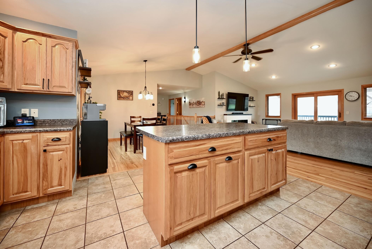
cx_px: 186
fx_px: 145
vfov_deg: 81.3
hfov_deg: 104.2
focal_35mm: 14
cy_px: 124
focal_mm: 14
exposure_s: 1/25
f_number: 4.5
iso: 500
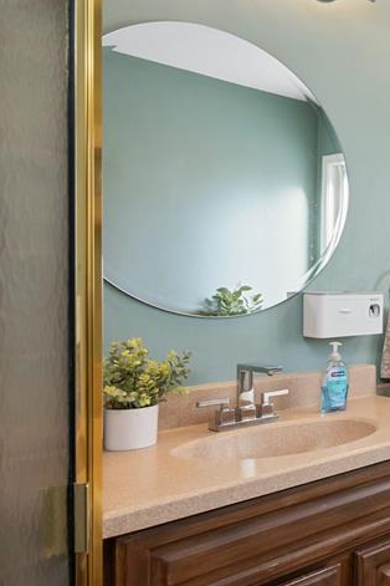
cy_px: 294
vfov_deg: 51.9
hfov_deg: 25.1
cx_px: 615
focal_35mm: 37
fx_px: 601
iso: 320
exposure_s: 1/20
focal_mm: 17
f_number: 8
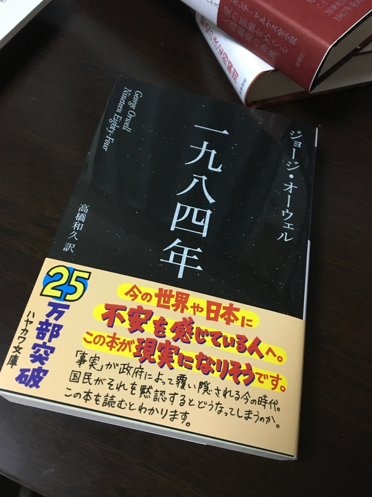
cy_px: 248
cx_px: 186
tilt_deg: -61.5
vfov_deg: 61.7
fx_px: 416
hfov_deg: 48.2
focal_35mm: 29
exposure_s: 1/30
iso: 200
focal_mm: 4.15
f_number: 2.2
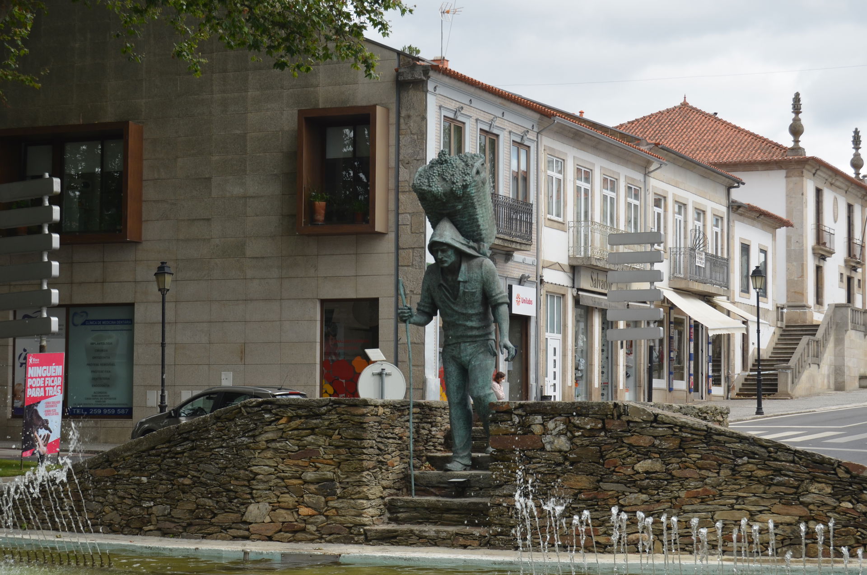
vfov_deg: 16.5
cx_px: 434
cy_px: 288
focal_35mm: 82
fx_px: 1983
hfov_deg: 24.7
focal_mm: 55
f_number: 8
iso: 200
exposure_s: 1/250
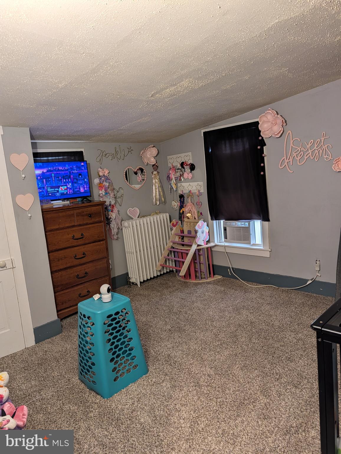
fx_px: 315
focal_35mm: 24
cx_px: 170
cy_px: 227
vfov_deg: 71.5
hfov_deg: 56.9
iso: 23
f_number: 1.68
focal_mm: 6.9
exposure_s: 1/30
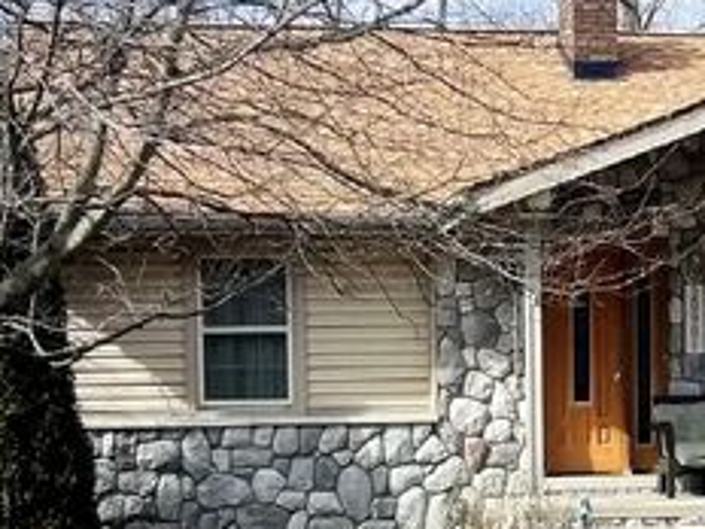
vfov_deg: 26.1
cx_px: 638
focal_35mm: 56
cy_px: 315
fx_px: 1141
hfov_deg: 32.6
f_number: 1.5
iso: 50
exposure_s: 1/121
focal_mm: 5.7
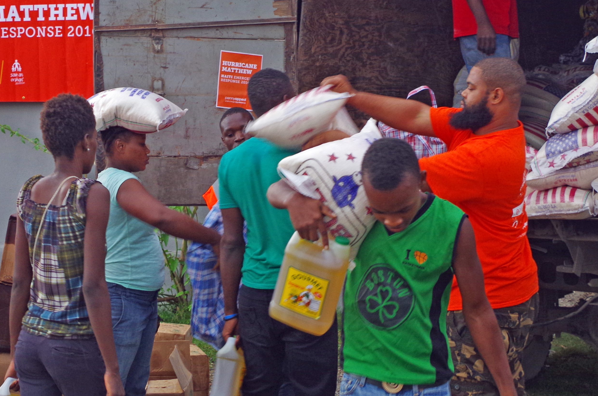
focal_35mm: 77
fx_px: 1276
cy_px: 84
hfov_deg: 26.1
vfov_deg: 17.5
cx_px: 170
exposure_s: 1/50
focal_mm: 26.25
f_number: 5.6
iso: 400
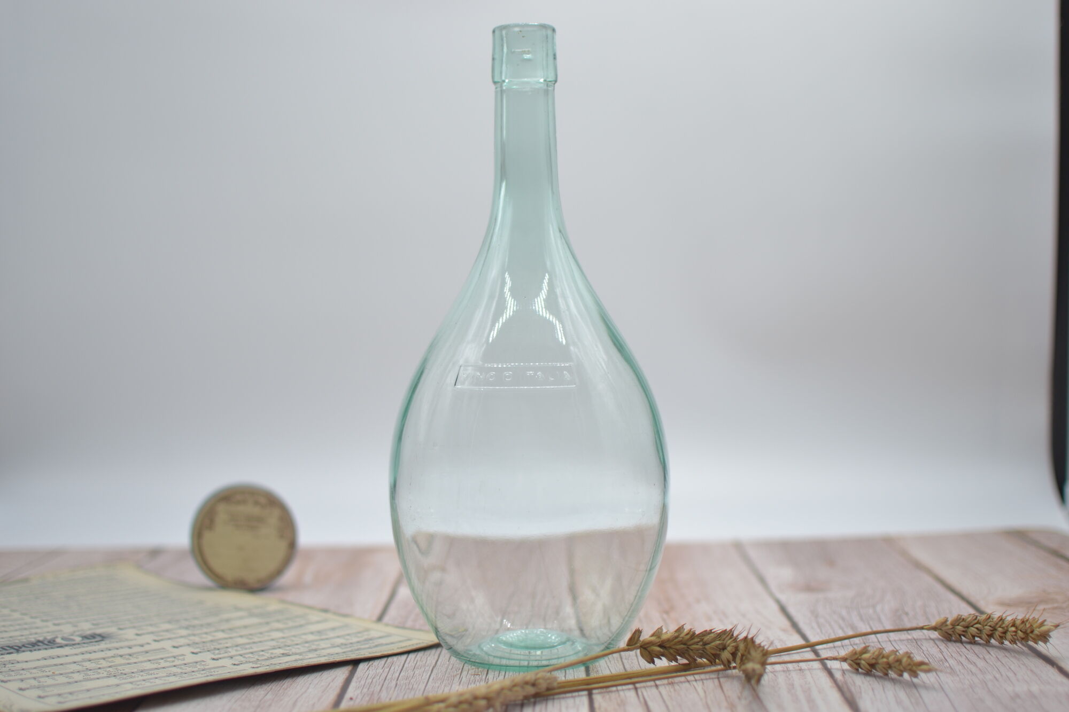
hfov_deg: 37.9
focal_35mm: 52
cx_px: 534
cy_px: 356
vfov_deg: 25.7
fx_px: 1559
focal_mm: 35
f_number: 1.8
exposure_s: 1/500
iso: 100
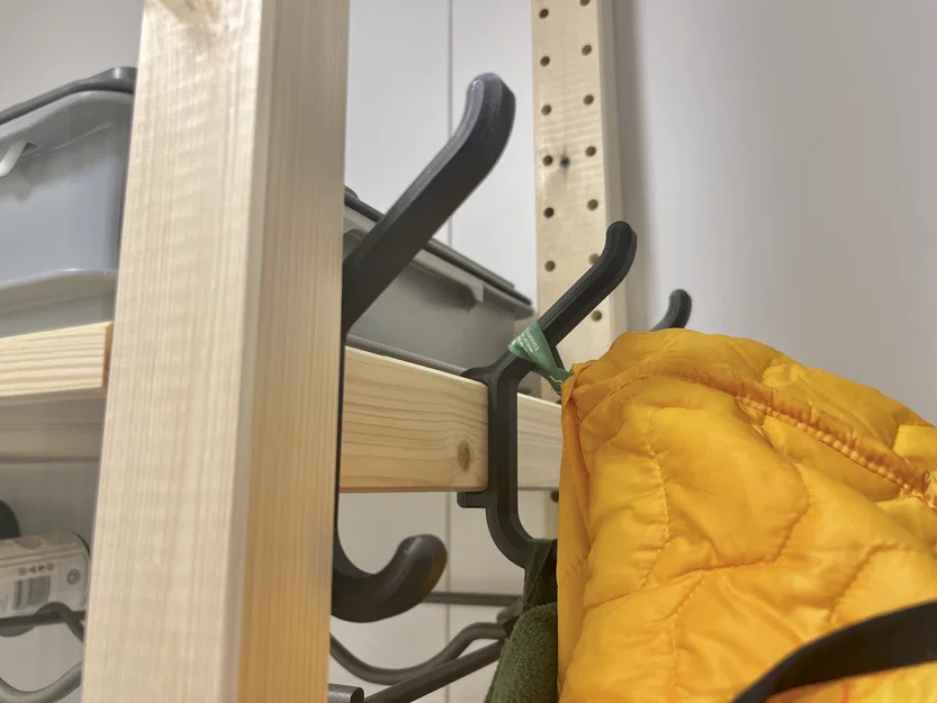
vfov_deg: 53.1
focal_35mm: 26
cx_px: 468
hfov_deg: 67.3
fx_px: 704
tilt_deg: +10.6
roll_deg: +0.3
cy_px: 352
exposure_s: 1/100
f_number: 1.6
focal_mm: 5.1
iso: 100
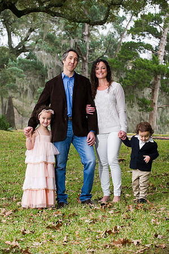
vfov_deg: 20.8
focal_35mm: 98
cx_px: 84
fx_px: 692
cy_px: 127
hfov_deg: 13.9
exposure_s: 1/125
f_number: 5.6
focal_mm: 98
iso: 640
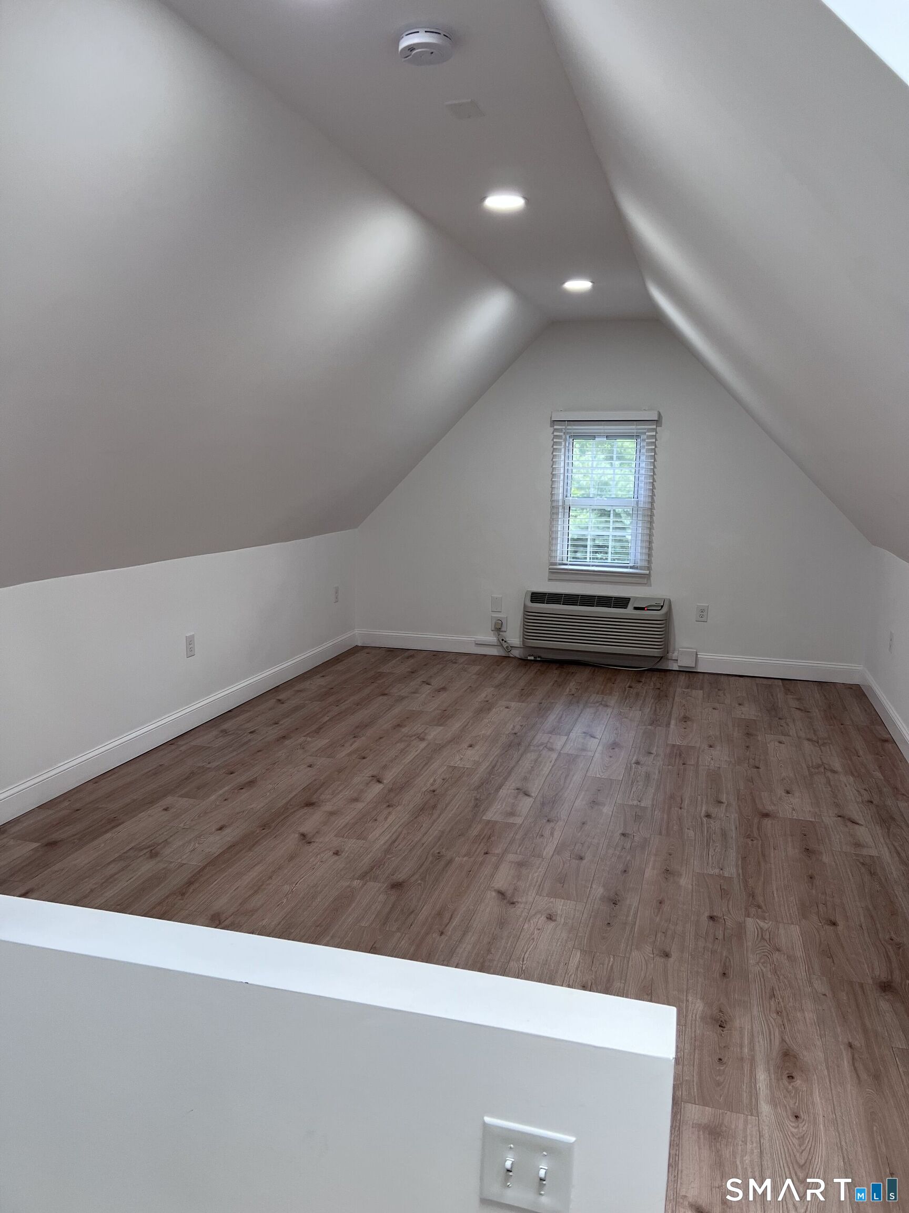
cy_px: 606
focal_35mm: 26
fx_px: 910
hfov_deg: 53.1
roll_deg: +0.0
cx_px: 454
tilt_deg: -9.0
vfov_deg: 67.3
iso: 80
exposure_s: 1/120
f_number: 1.5
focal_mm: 5.7
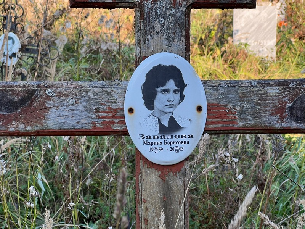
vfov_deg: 19.1
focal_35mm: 77
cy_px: 114
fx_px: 678
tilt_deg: -13.5
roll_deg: -1.4
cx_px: 152
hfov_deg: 25.3
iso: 32
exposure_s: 1/112
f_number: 2.8
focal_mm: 9
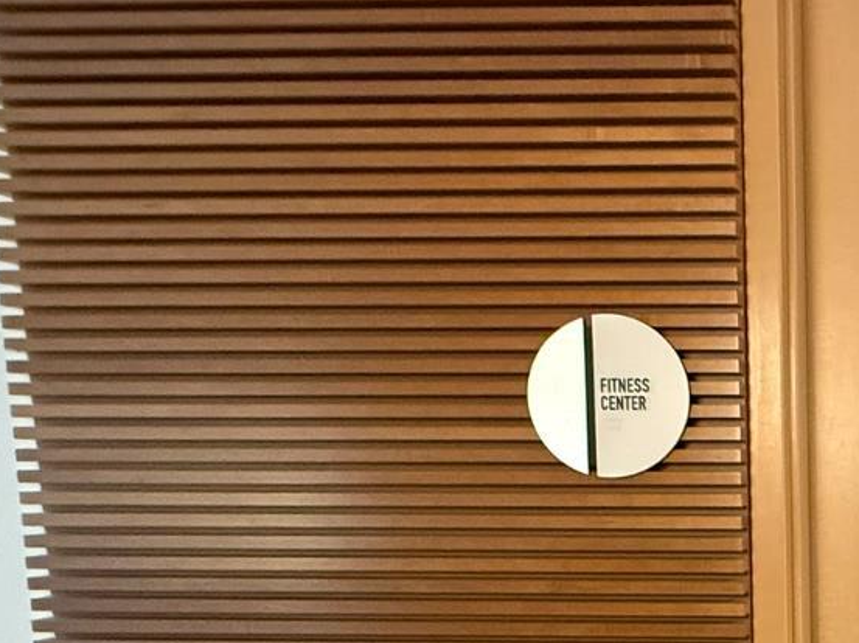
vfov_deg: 35.9
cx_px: 958
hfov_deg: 39.5
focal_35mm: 38
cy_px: 547
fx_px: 942
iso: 1000
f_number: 2.2
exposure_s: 1/60
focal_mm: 2.22
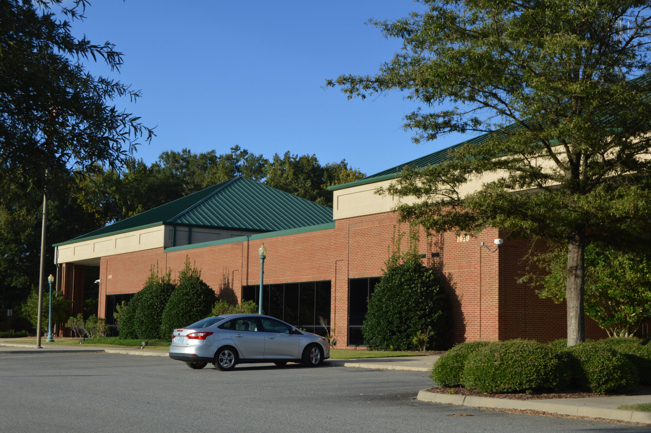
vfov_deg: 23.7
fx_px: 1030
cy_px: 216
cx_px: 326
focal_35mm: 57
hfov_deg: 35.1
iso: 100
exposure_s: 1/250
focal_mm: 38
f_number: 8
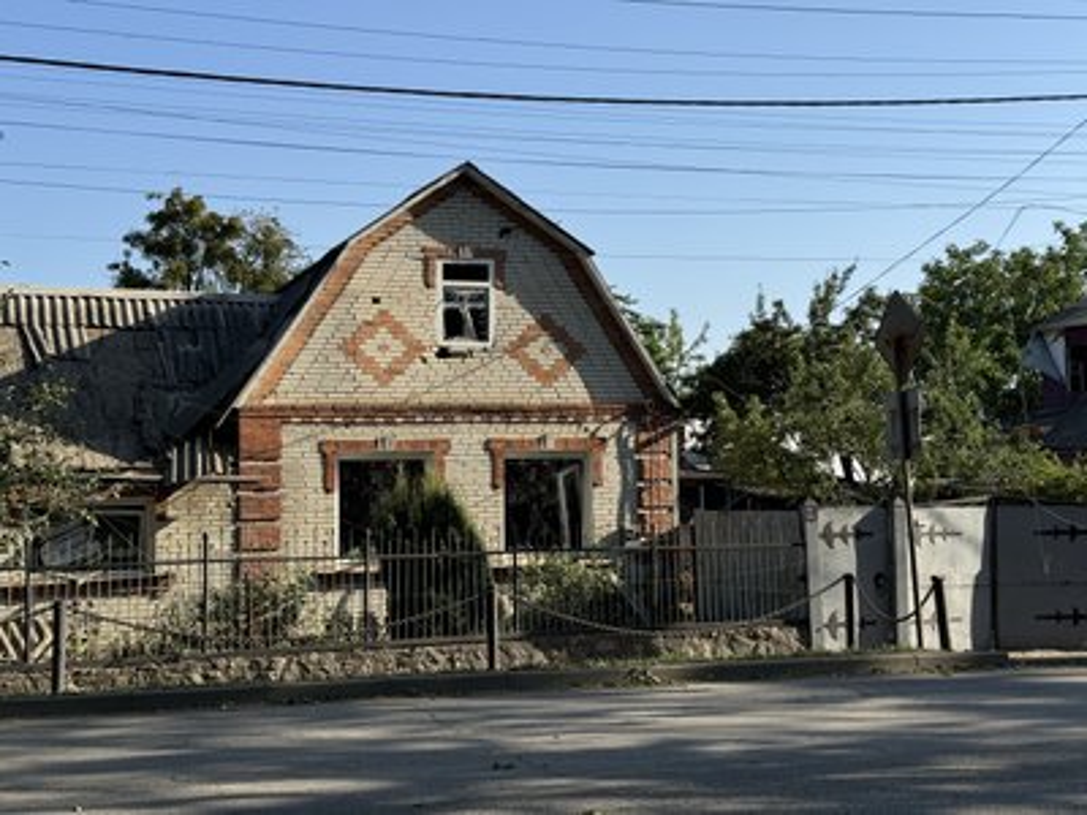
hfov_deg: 39.7
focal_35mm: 48
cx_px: 544
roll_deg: +1.6
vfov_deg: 30.3
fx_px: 1507
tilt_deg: +2.9
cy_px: 408
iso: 64
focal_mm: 6.76
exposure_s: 1/2710
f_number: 1.78
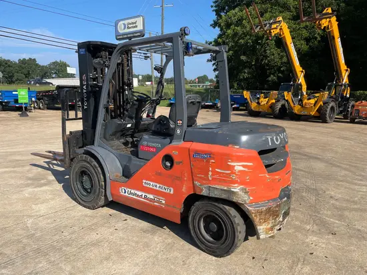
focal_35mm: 26
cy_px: 138
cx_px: 184
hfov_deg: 67.3
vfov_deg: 53.1
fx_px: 276
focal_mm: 4.2
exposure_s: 1/2564
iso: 32
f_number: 1.6
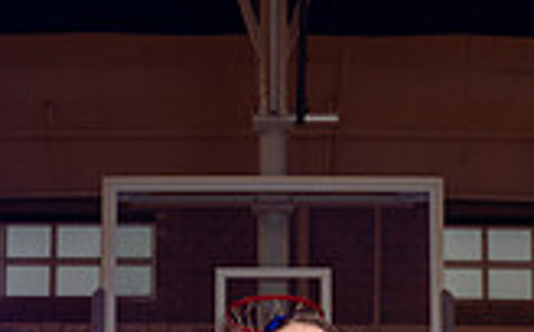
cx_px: 280
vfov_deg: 12.9
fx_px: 1221
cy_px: 716
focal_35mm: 84
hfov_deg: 24.7
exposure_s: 1/250
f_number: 7.1
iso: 400
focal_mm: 30
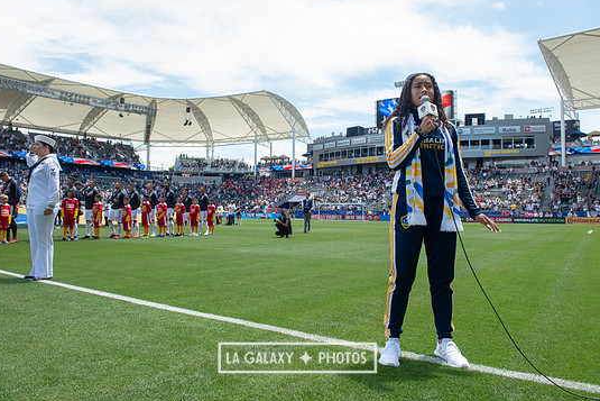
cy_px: 189
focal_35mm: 26
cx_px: 297
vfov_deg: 49.6
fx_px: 433
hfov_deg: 69.4
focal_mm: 24
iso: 200
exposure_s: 1/400
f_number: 5.6
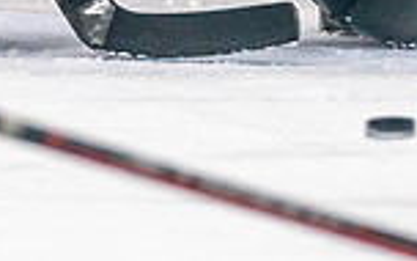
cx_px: 136
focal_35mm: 956
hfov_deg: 2.2
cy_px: -162
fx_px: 10865
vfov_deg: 1.4
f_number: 2.8
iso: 3200
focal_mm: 170
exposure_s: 1/1250
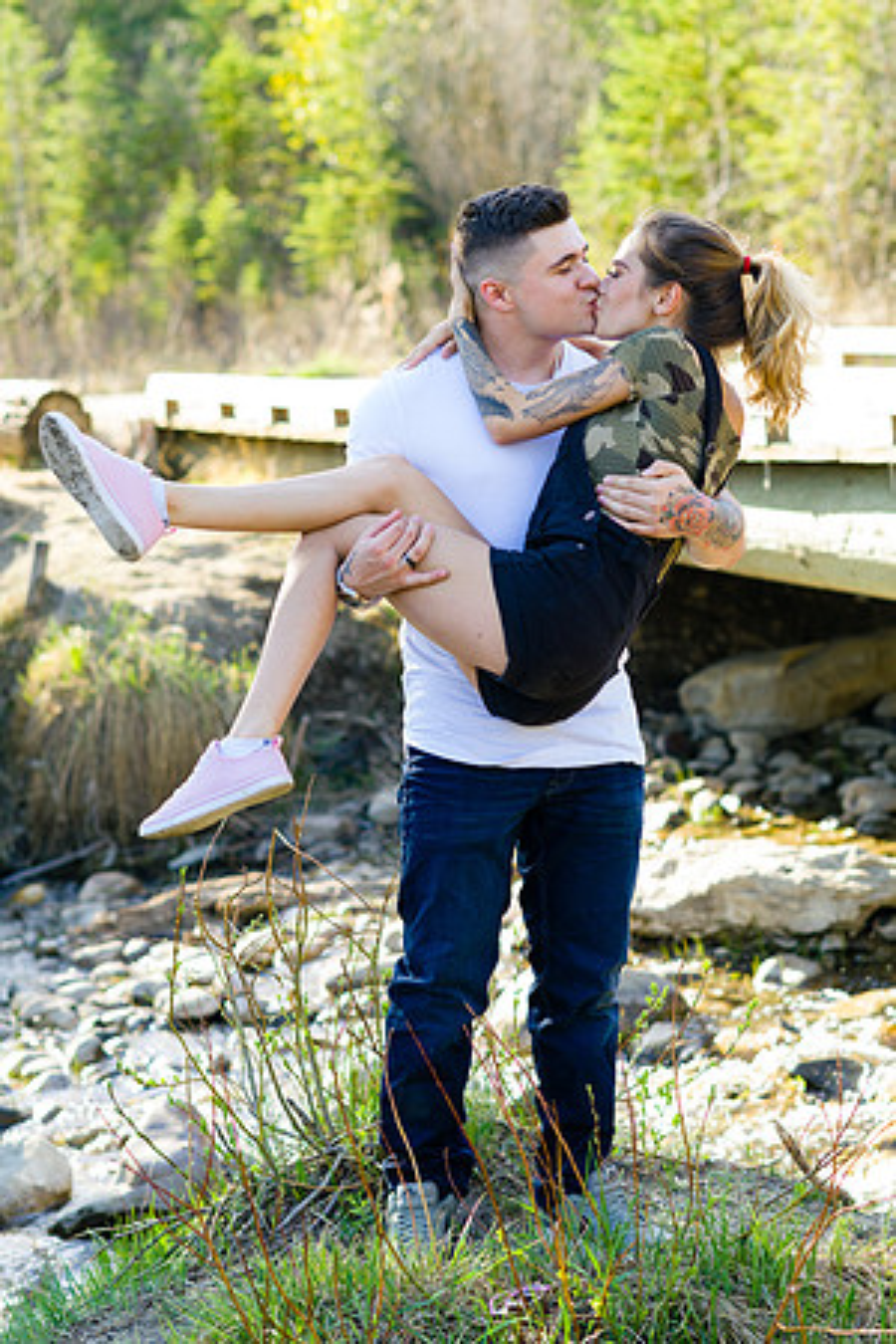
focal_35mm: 85
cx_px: 448
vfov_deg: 23.9
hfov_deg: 16.1
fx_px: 3173
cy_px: 672
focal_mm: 85
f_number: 4
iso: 200
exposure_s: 1/125
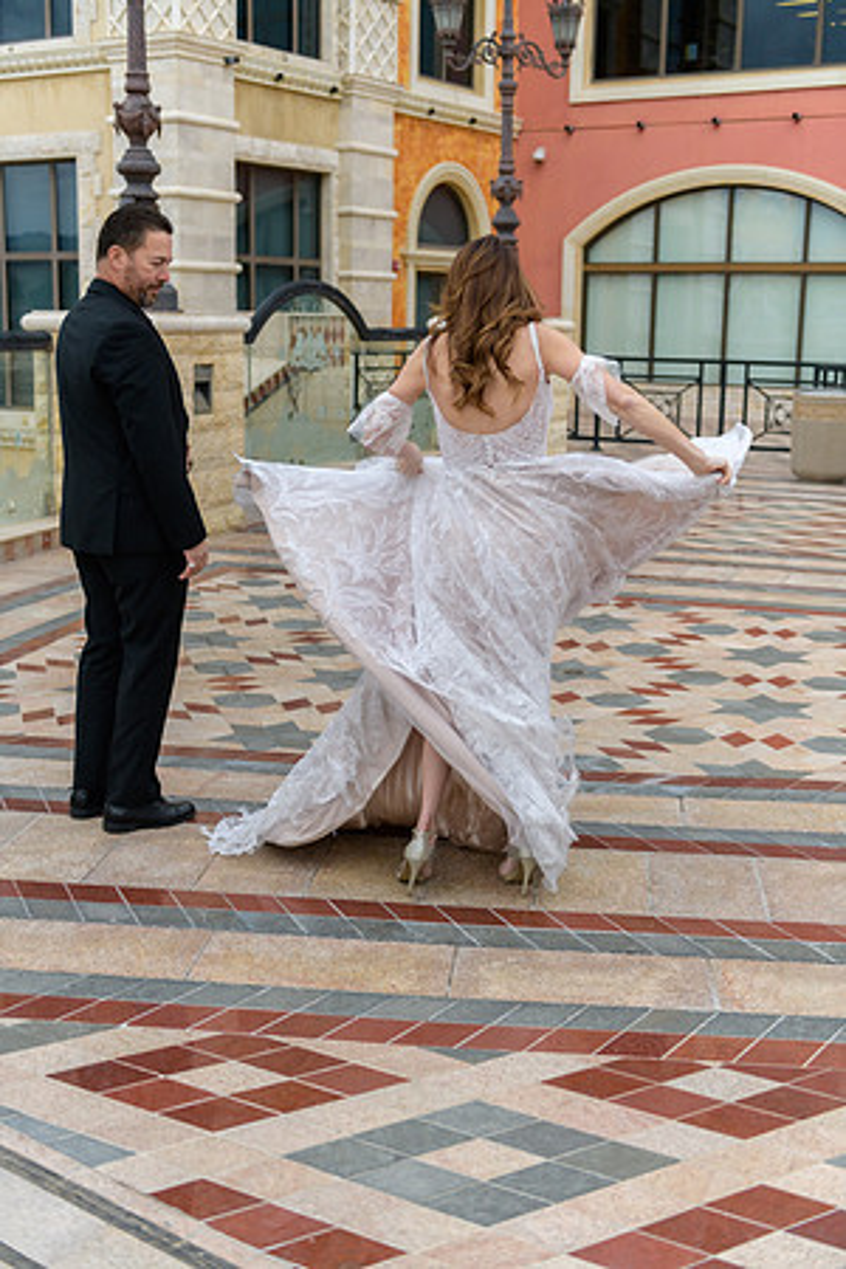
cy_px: 634
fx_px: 1480
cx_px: 423
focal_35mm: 42
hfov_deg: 31.9
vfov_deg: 46.4
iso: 400
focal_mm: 42
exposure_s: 1/3200
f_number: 2.8
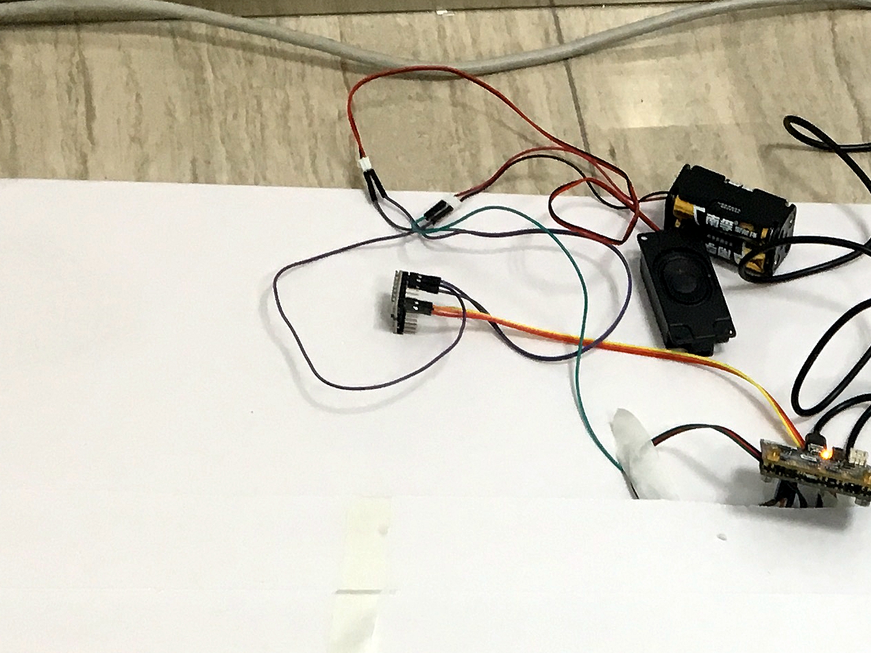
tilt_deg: -56.8
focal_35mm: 92
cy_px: 822
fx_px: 2315
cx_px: 922
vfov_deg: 15.4
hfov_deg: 20.5
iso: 100
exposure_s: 1/33
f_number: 2.2
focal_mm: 4.15
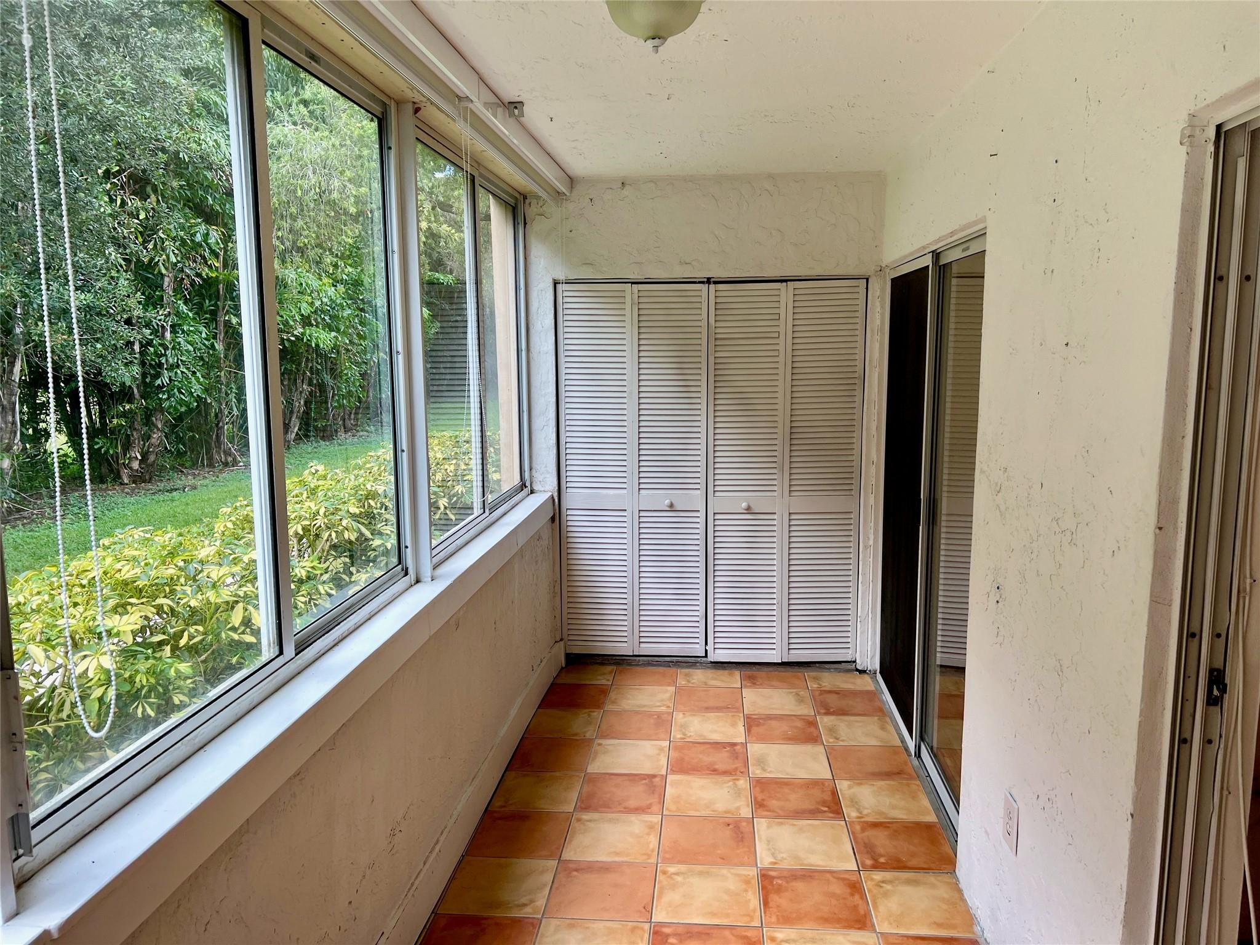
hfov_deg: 67.3
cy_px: 472
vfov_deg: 53.1
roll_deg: +0.9
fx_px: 946
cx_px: 630
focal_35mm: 26
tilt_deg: -8.0
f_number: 1.5
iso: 40
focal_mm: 5.7
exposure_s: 1/224
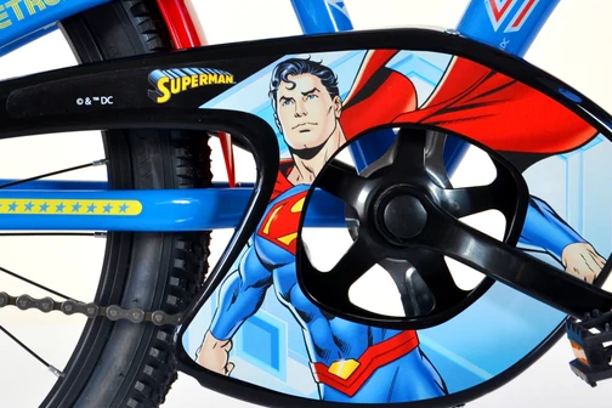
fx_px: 2023
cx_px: 238
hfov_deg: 17.2
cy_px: 138
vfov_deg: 11.5
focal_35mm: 119
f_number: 6.3
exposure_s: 1/50
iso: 200
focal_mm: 40
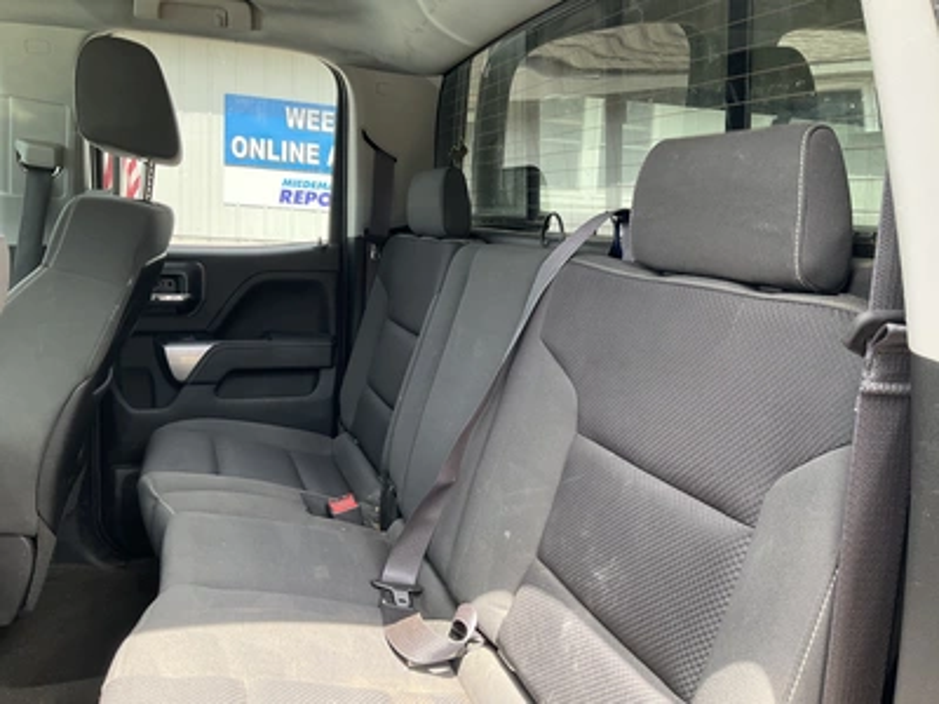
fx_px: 787
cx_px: 470
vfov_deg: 48.2
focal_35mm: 29
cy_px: 352
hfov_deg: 61.7
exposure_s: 1/122
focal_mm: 3
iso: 40
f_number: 1.8
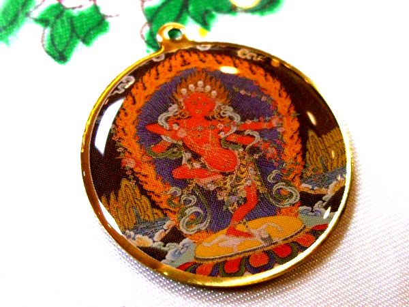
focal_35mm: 38
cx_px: 204
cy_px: 154
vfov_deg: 37.7
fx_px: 449
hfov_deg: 49.0
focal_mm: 7.9
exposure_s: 1/50
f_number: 2.8
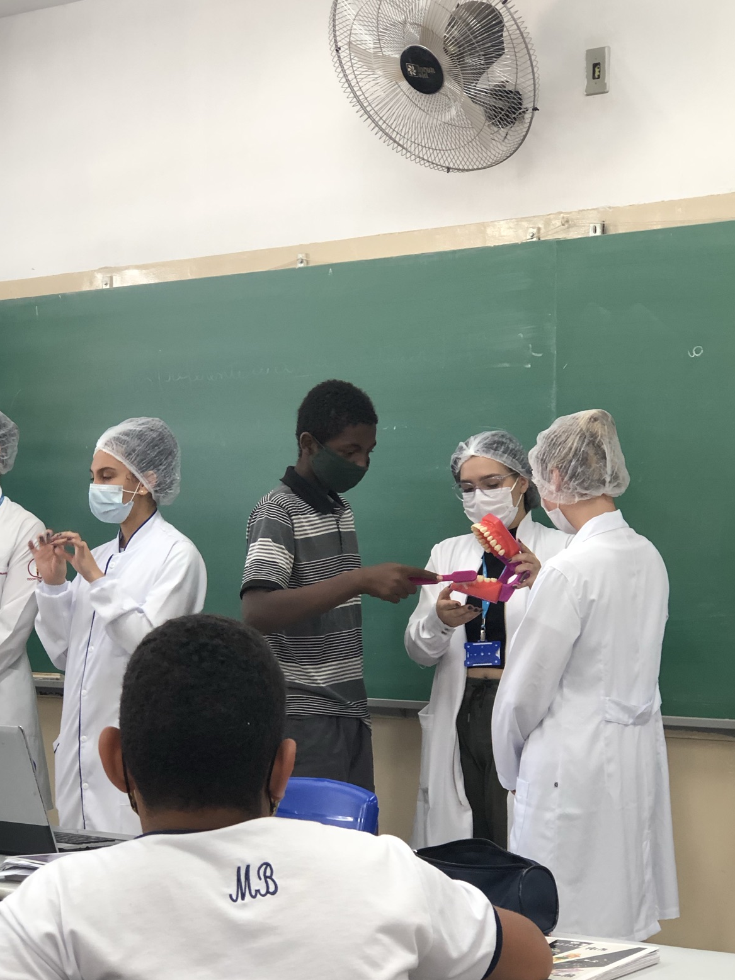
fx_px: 2123
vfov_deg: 25.9
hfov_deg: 19.6
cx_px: 350
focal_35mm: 75
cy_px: 614
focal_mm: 6.6
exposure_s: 1/30
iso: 80
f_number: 2.8
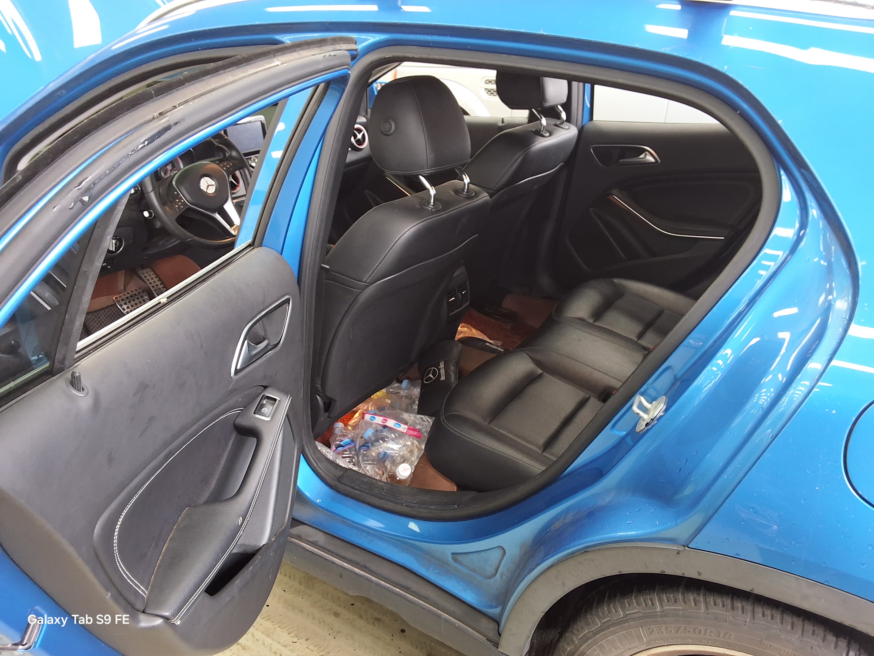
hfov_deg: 63.4
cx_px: 437
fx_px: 707
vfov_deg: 49.7
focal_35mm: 28
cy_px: 328
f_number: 1.9
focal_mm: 2.91
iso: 80
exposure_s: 1/40
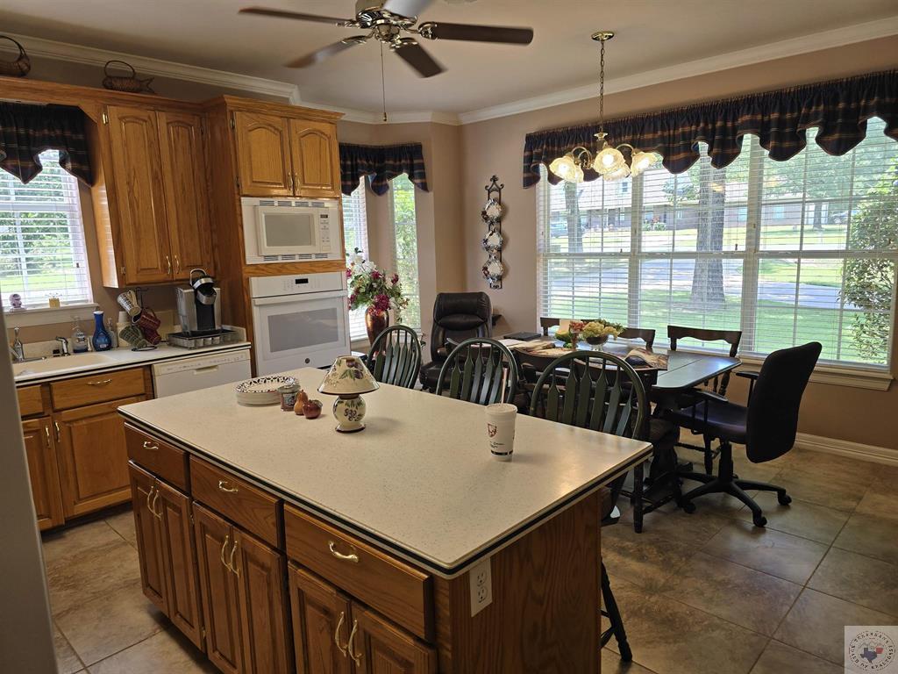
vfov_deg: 58.9
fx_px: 597
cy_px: 337
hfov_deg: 73.9
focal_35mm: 23
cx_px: 449
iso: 50
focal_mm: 6.3
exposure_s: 1/120
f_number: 1.7
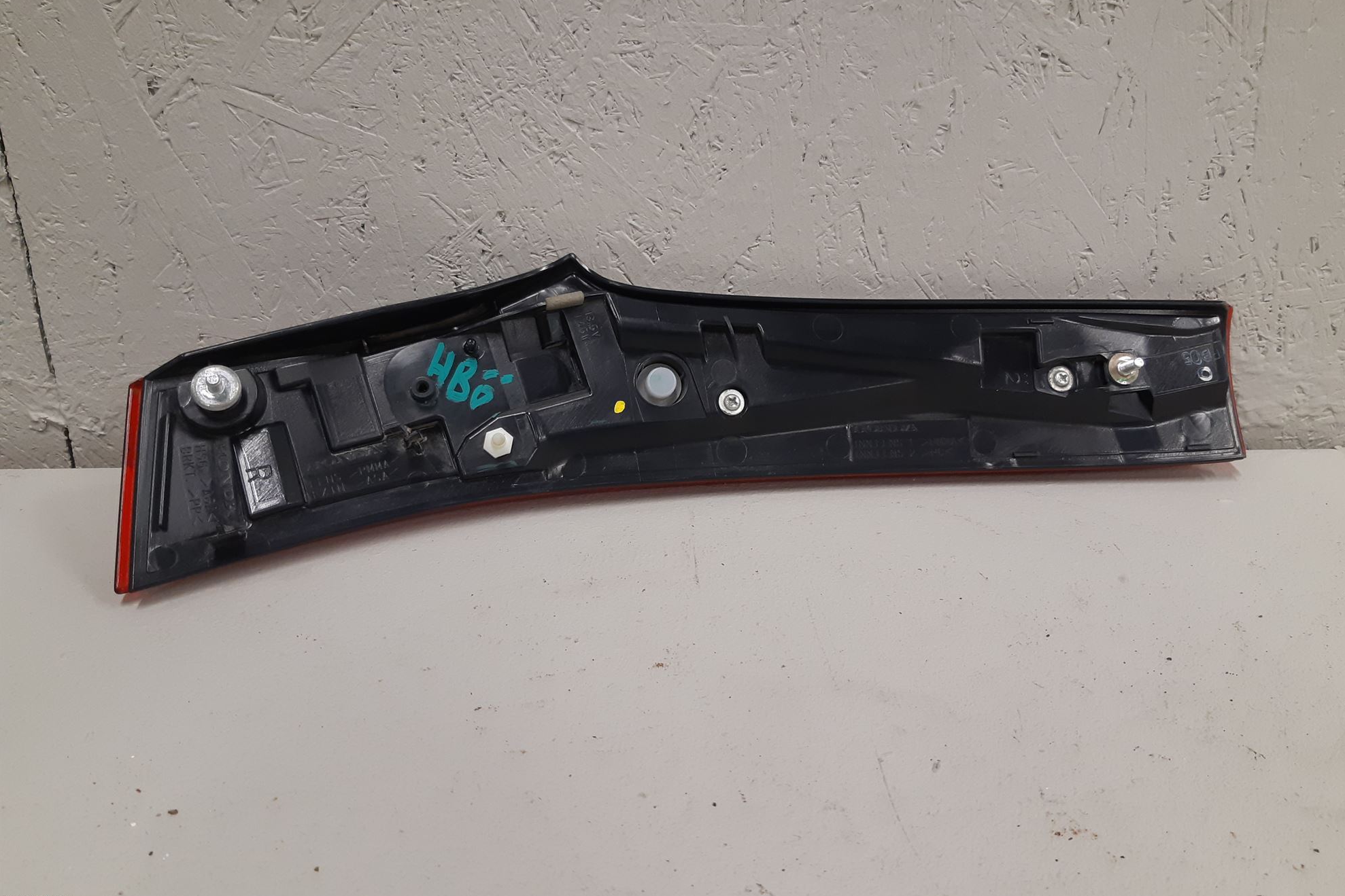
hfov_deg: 65.5
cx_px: 695
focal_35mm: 28
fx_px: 1046
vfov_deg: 46.3
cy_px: 384
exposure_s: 1/50
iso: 125
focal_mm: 3.93
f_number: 1.7
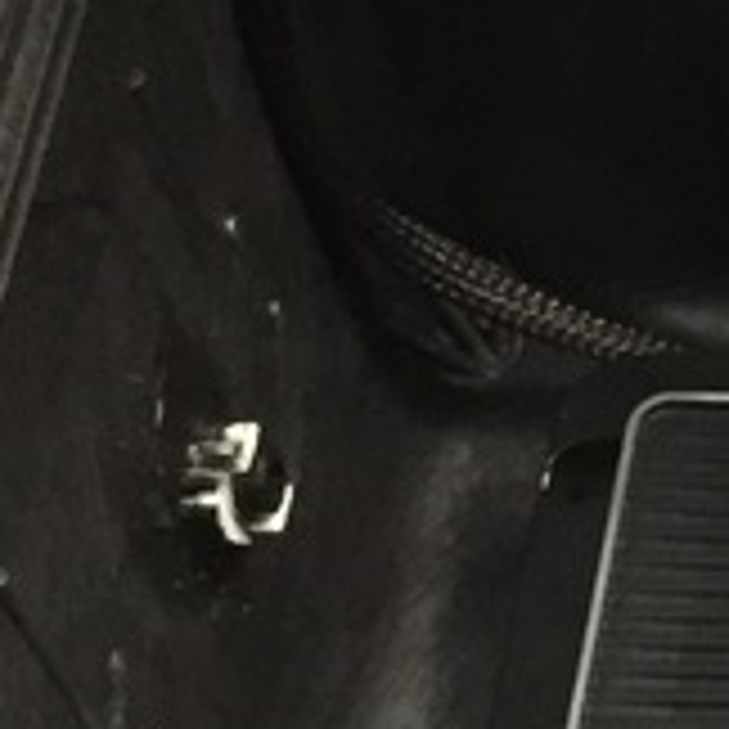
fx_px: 3860
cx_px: 1863
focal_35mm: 162
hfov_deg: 9.4
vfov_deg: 10.7
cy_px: 774
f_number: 2.2
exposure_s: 1/30
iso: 200
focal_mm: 4.15
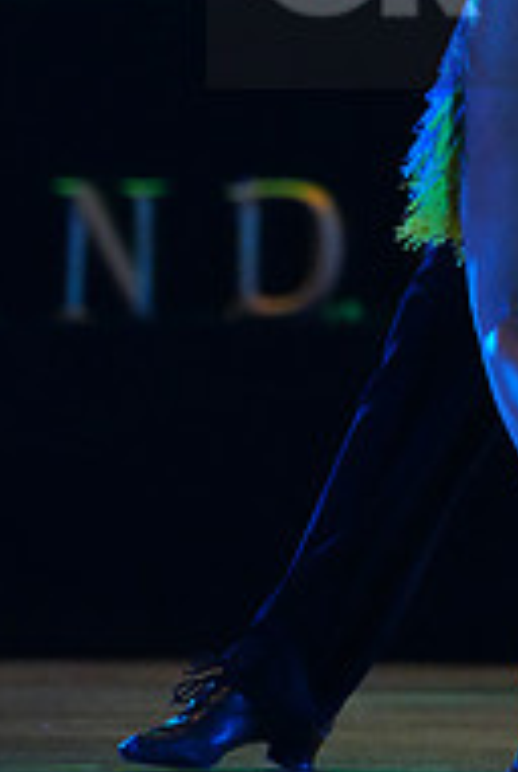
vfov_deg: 5.1
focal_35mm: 400
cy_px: -44
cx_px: 767
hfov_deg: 3.4
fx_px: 8602
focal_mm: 132
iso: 6400
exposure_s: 1/400
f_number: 2.8
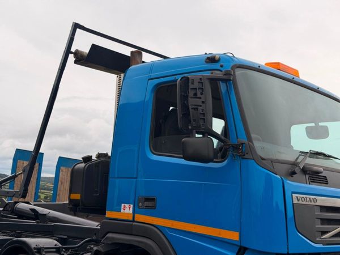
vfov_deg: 30.3
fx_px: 471
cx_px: 170
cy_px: 128
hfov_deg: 39.7
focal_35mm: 48
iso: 64
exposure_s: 1/2667
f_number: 1.78
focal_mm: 6.76
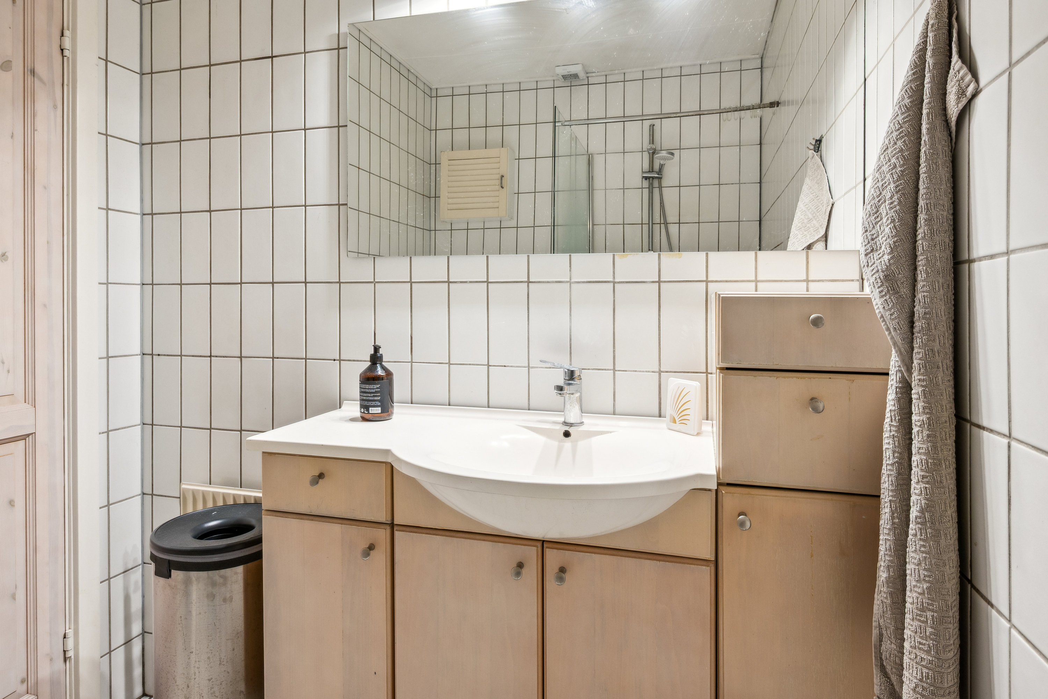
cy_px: 350
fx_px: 568
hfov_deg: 85.4
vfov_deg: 63.2
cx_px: 524
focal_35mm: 20
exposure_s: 1/13
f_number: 9
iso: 640
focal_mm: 19.5
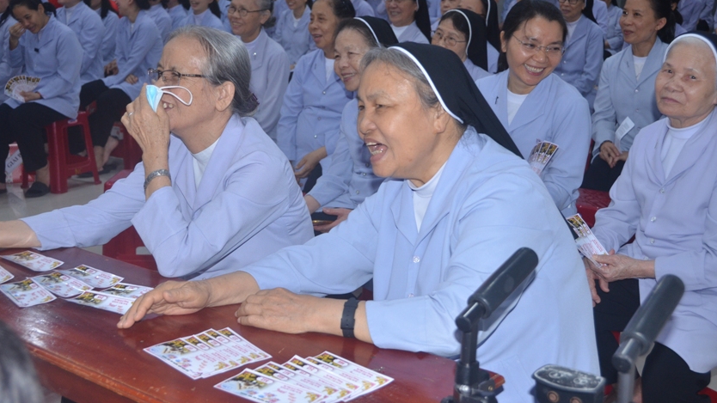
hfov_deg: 41.7
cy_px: 200
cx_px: 356
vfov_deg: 24.2
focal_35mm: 50
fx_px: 942
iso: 800
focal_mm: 31
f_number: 5
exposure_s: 1/60
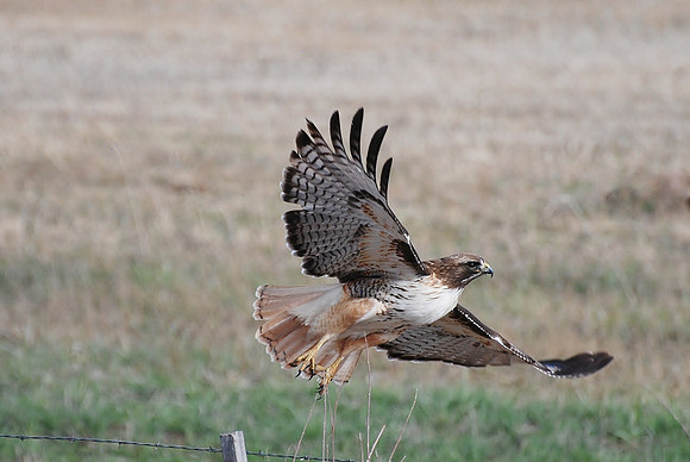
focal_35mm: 450
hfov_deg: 4.6
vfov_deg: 3.1
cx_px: 345
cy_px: 231
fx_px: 8633
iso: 400
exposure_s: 1/1000
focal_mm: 300
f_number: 5.6
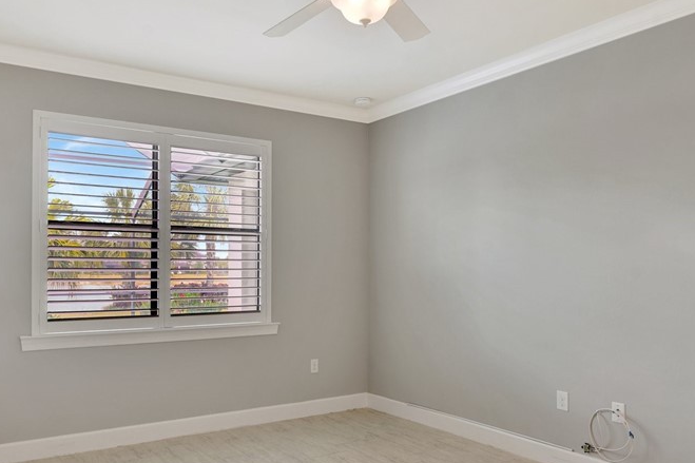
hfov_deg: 65.1
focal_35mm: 28
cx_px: 293
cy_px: 276
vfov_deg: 46.1
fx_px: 540
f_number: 8
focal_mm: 17
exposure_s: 1/15
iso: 500
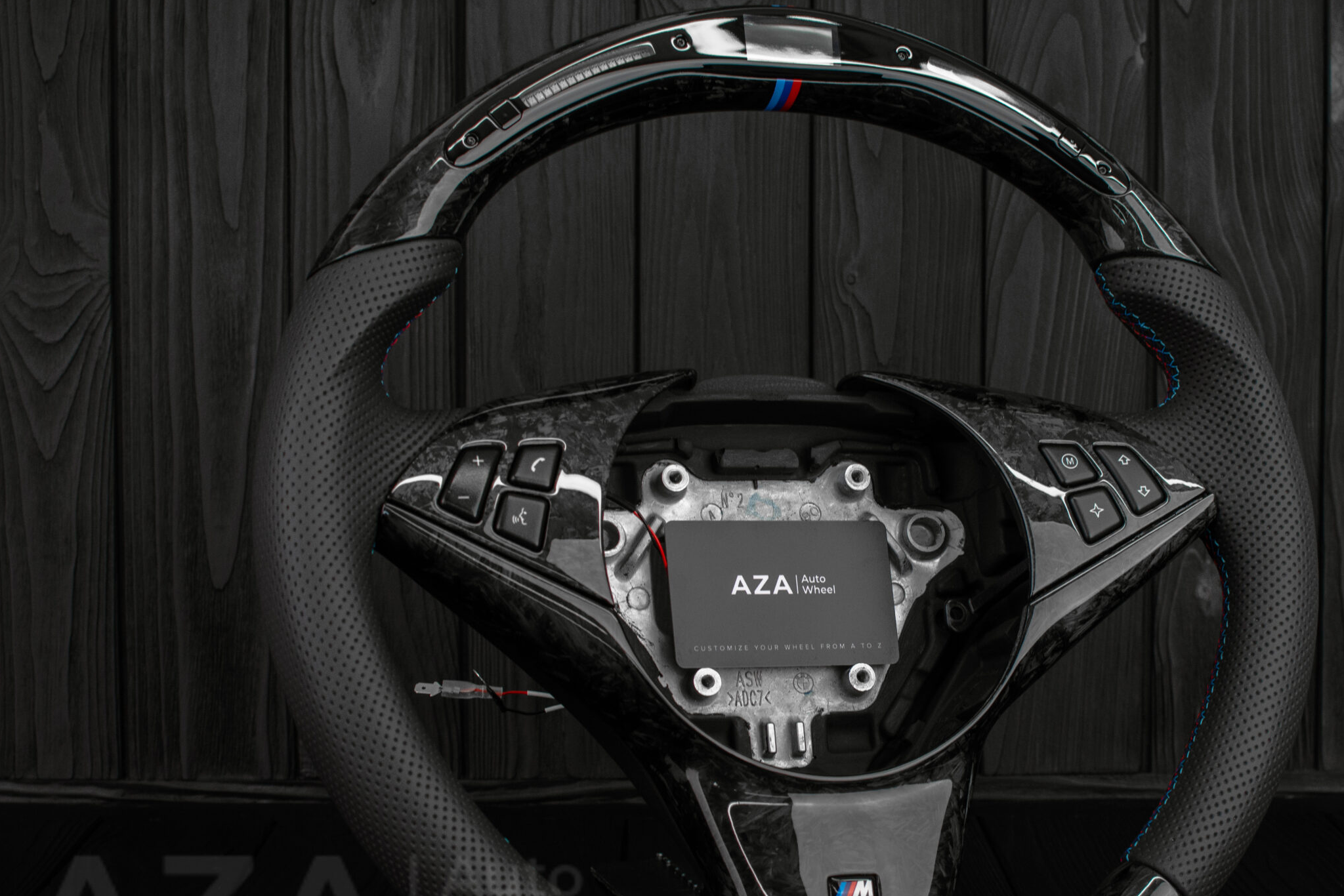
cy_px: 535
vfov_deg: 20.7
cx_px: 768
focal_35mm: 66
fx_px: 2450
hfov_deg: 30.6
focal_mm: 35
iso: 500
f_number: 6.3
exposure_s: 1/125
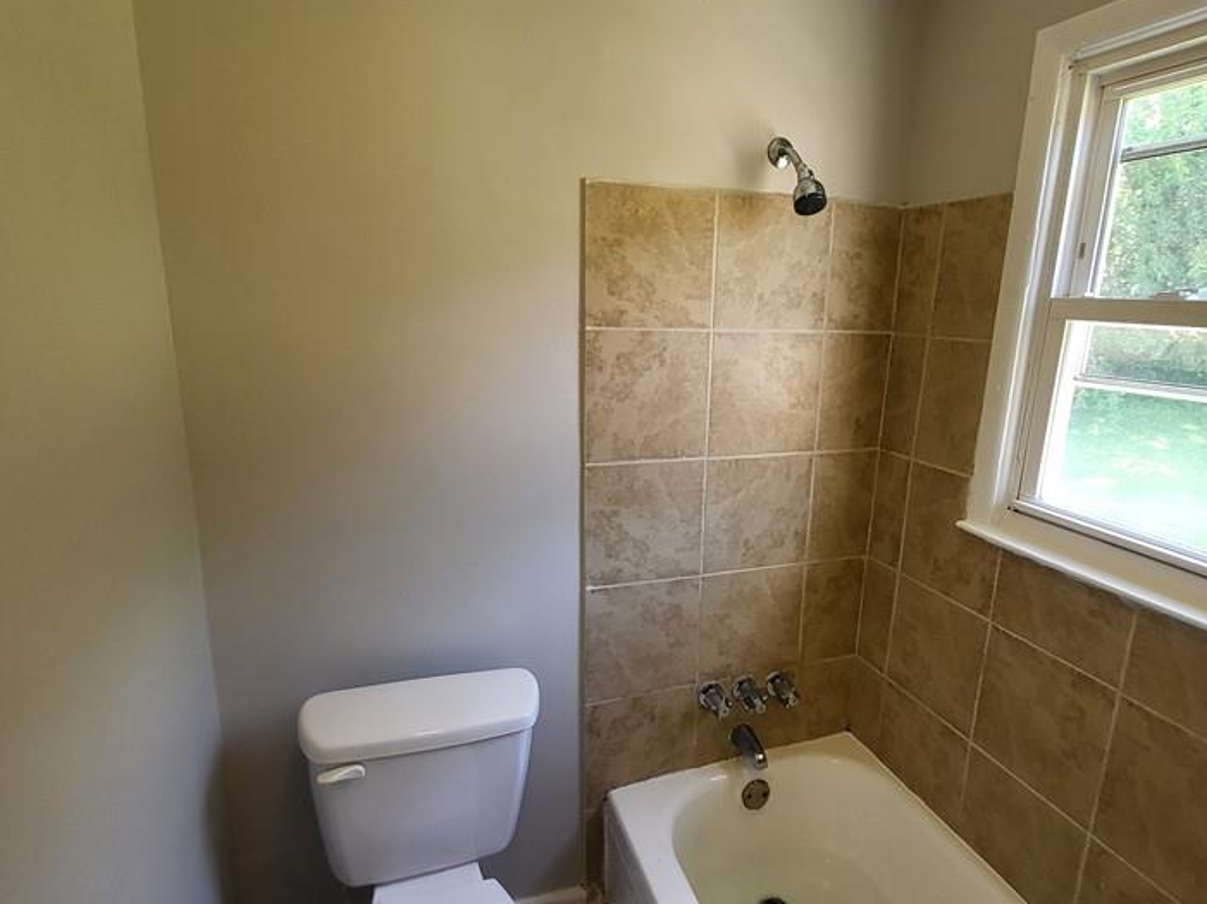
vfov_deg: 68.6
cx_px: 685
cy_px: 463
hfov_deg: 84.2
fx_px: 662
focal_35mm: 19
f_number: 2.2
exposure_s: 1/60
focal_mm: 1.74
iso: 125
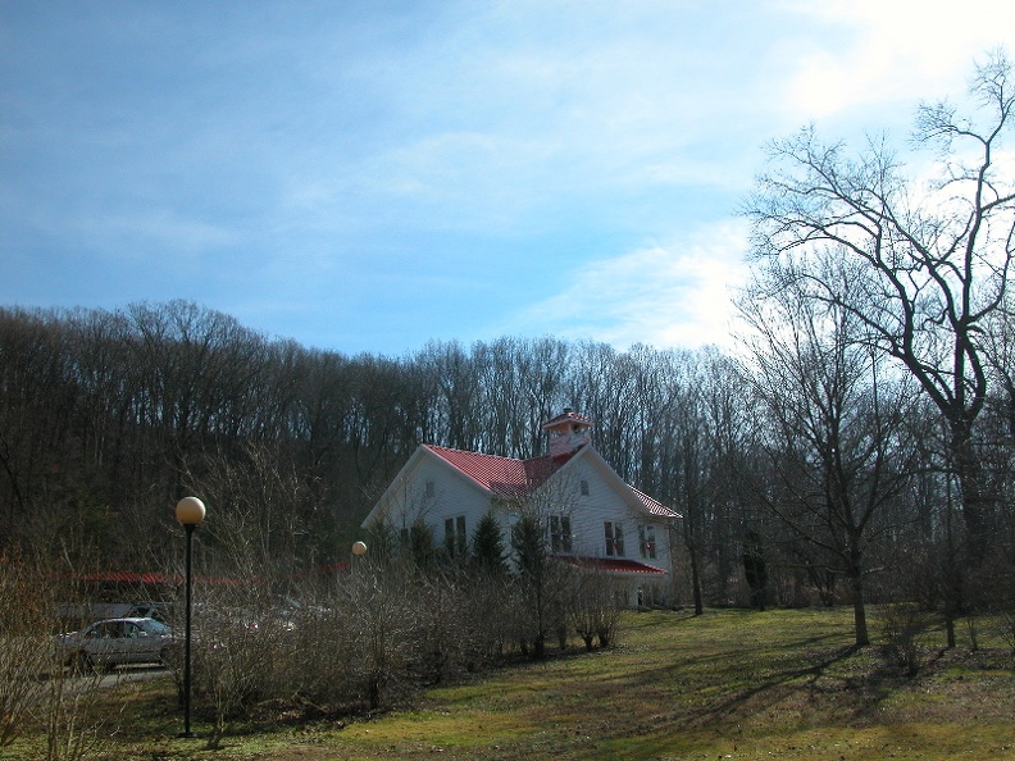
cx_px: 508
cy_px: 380
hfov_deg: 52.6
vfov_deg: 40.7
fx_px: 1026
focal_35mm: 35
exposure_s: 1/1000
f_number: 5
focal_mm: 9
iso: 100
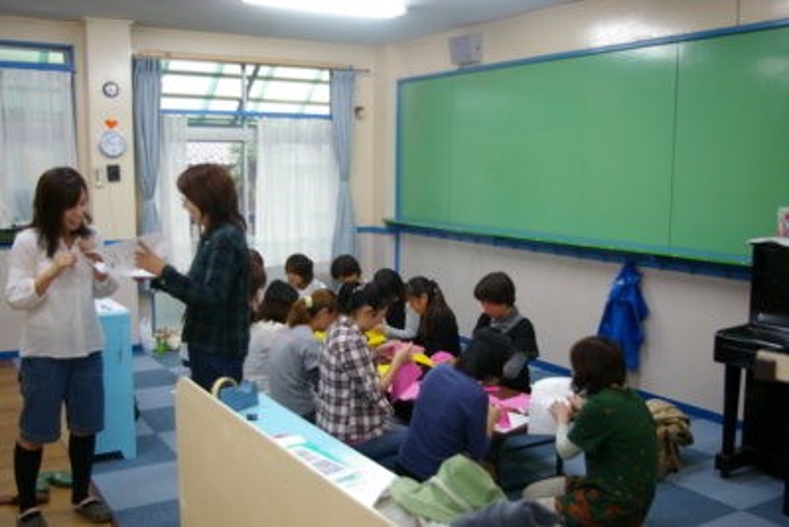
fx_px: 789
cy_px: 264
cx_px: 394
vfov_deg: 36.9
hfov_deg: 53.1
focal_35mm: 36
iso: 400
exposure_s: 1/30
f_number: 4
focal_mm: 24
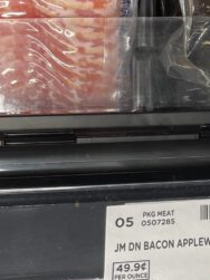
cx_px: 402
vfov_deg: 18.5
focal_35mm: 106
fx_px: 858
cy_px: 106
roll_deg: +2.6
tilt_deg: +1.5
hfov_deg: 12.5
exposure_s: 1/60
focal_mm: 4.2
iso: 64
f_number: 1.6
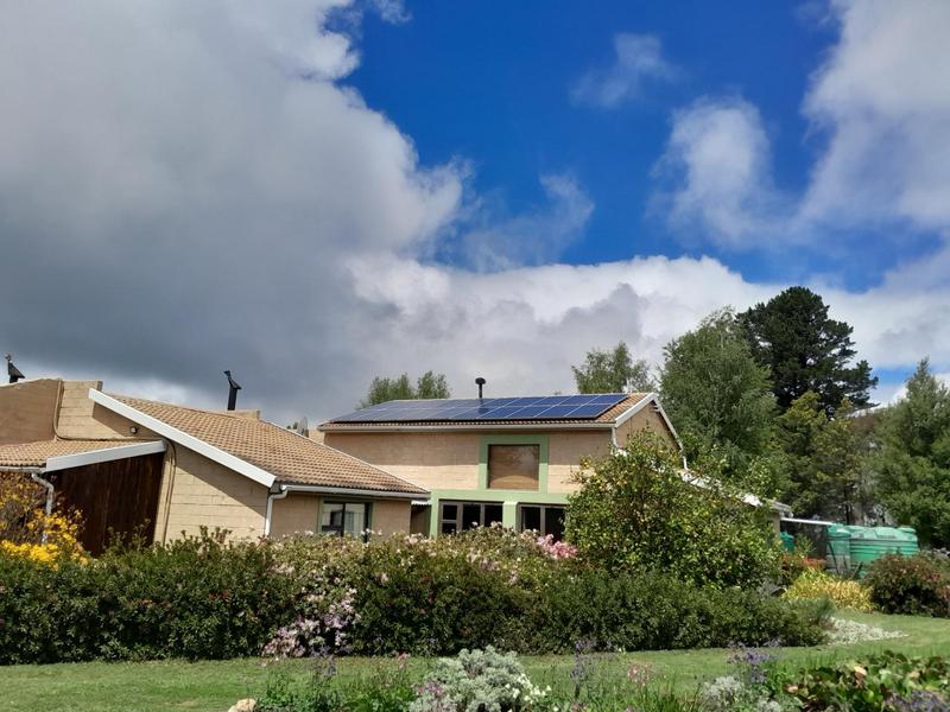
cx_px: 475
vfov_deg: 53.1
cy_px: 356
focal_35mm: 26
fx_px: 714
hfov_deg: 67.3
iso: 40
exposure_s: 1/962
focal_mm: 3.98
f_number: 1.8
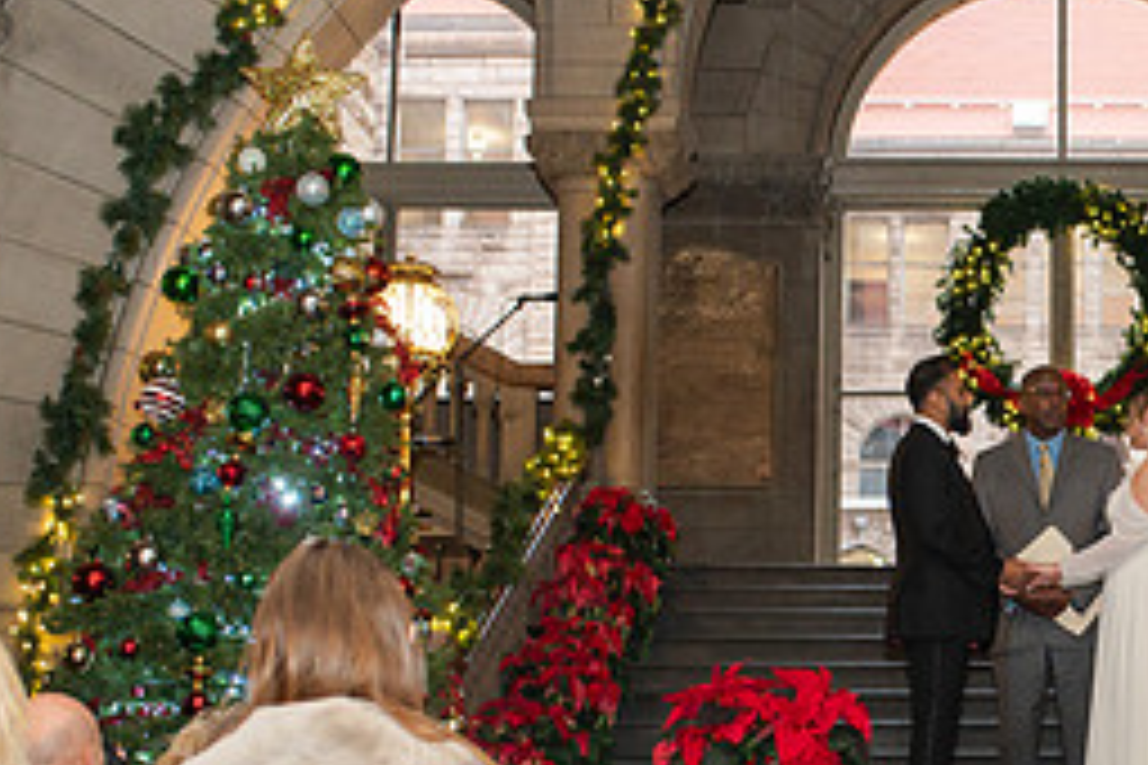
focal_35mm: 90
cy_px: 609
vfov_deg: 15.1
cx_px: 1180
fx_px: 2870
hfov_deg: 21.7
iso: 1000
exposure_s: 1/200
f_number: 3.5
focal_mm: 35
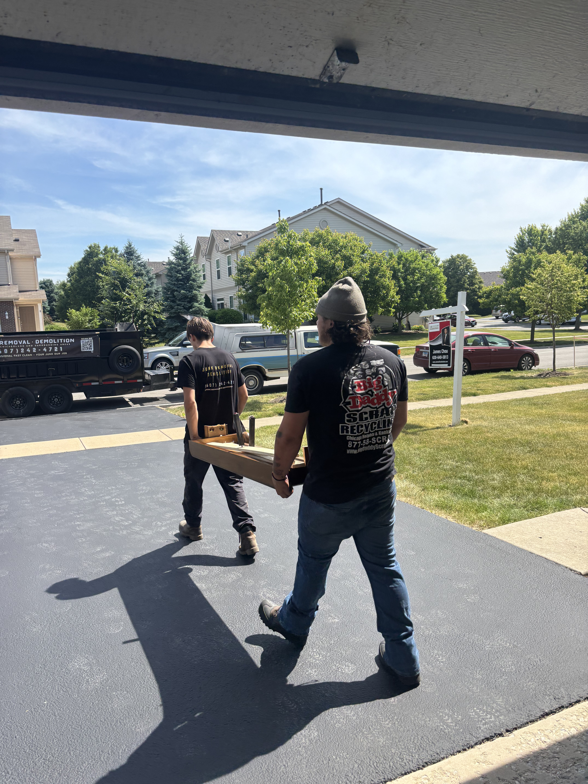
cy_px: 392
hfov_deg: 53.1
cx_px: 294
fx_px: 589
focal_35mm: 26
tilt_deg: -8.7
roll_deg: +3.1
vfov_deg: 67.3
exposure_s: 1/1984
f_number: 1.6
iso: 50
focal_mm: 5.96
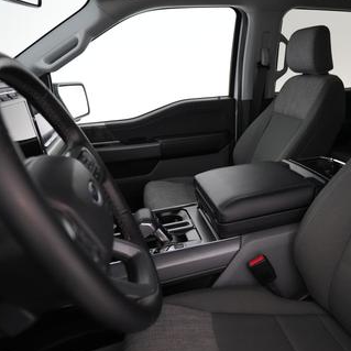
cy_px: 160
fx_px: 333
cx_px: 272
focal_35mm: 29
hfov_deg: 52.6
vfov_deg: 55.5
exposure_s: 1/250
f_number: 2.8
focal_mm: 17
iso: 6400
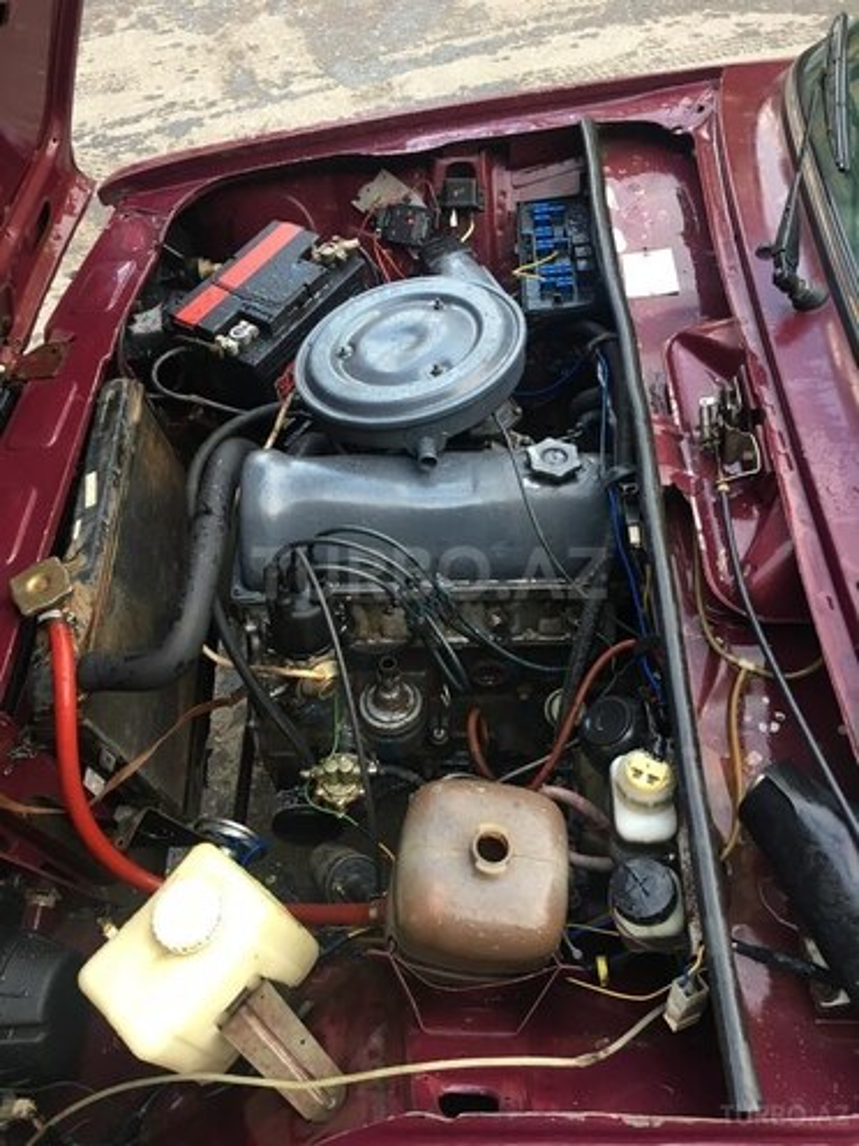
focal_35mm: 29
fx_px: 960
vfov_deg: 61.7
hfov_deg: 48.2
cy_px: 573
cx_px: 430
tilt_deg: -54.6
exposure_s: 1/33
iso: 40
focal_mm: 4.15
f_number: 2.2
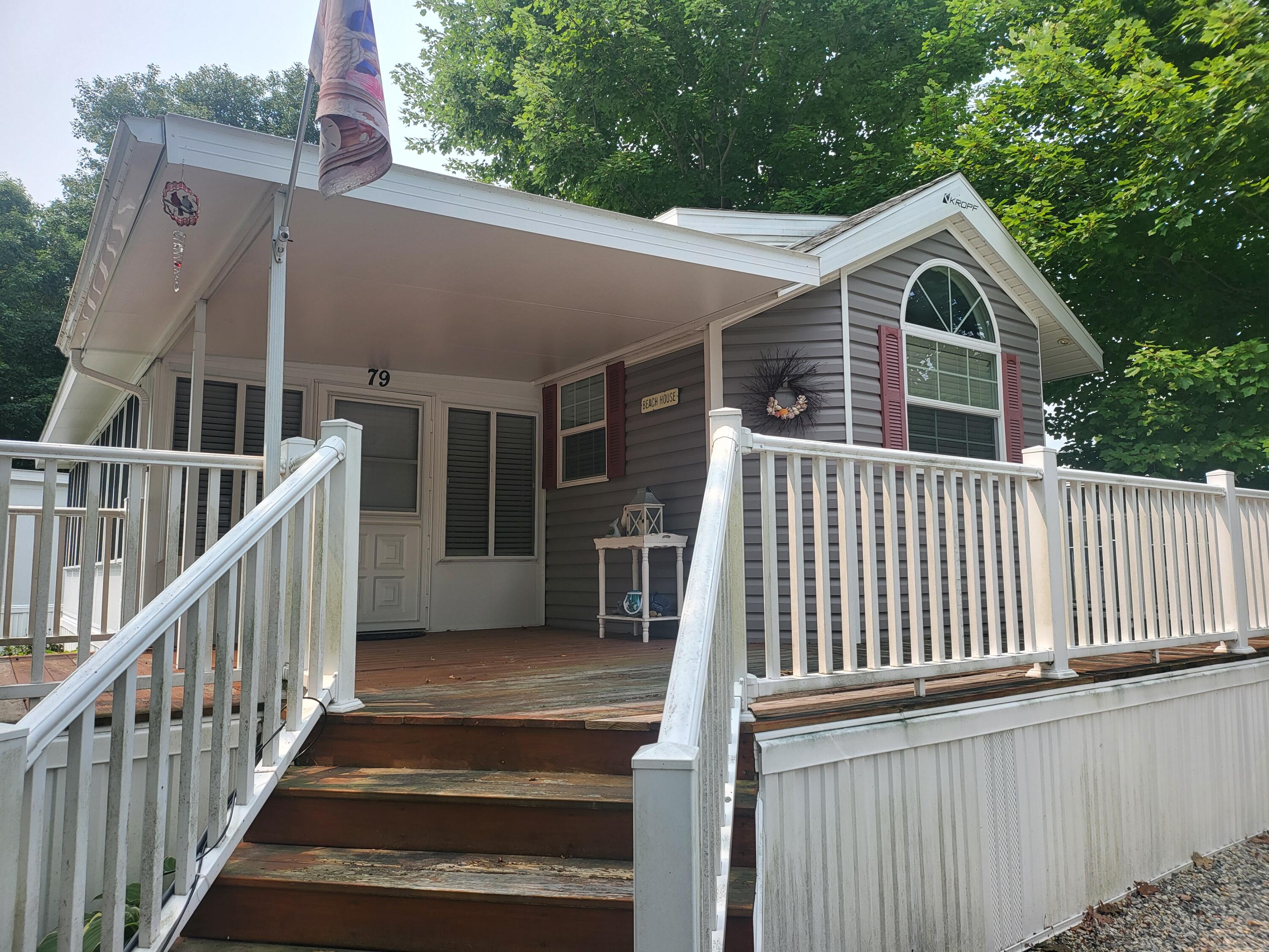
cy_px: 476
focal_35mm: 24
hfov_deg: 71.6
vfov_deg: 56.8
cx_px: 634
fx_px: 880
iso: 40
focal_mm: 5
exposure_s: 1/997
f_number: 1.8
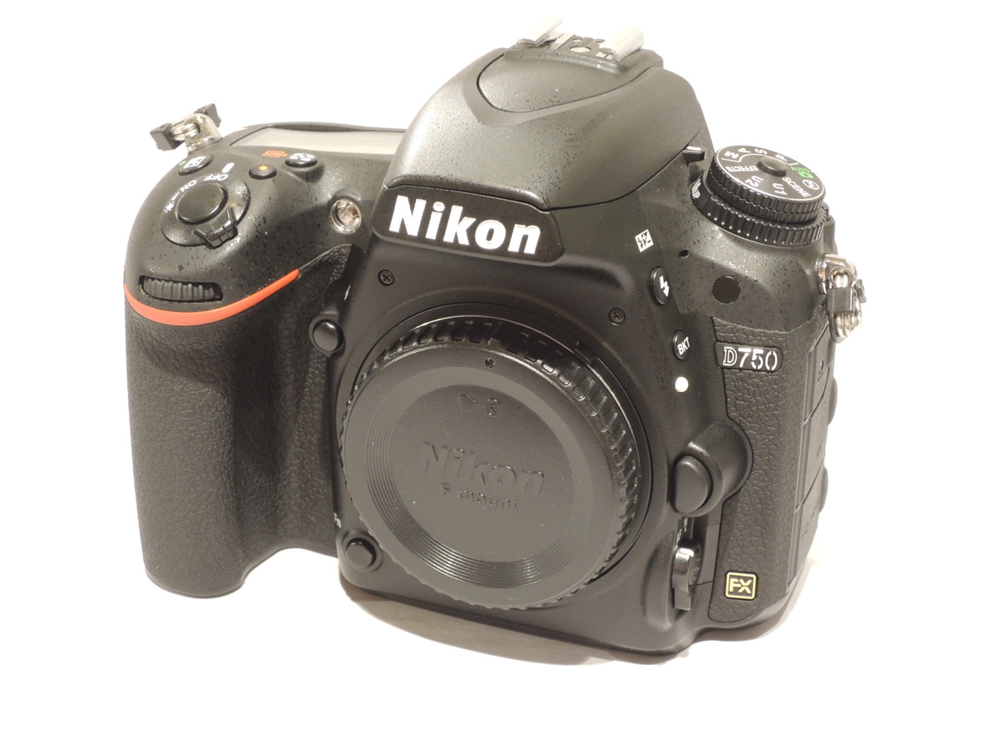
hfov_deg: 27.8
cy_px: 374
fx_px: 2018
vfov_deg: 21.0
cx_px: 499
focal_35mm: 70
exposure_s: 1/25
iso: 400
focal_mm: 12.5
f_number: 5
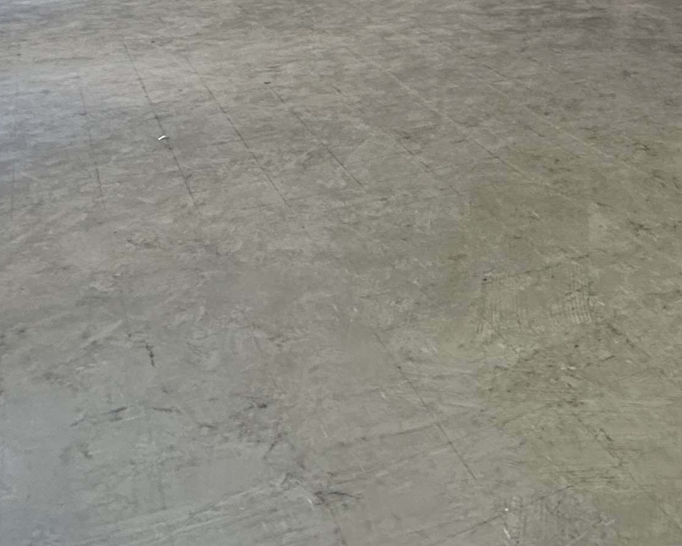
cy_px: -112
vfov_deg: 27.2
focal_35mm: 49
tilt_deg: -3.2
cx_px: 672
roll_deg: -1.0
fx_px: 989
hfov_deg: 34.8
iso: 200
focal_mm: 2.22
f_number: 2.2
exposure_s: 1/100
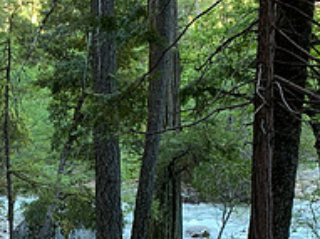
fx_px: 730
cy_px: 238
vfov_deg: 18.2
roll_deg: +2.3
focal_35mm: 79
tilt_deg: -5.9
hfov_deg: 23.5
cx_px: -13
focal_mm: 4.25
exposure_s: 1/60
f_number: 1.8
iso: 100
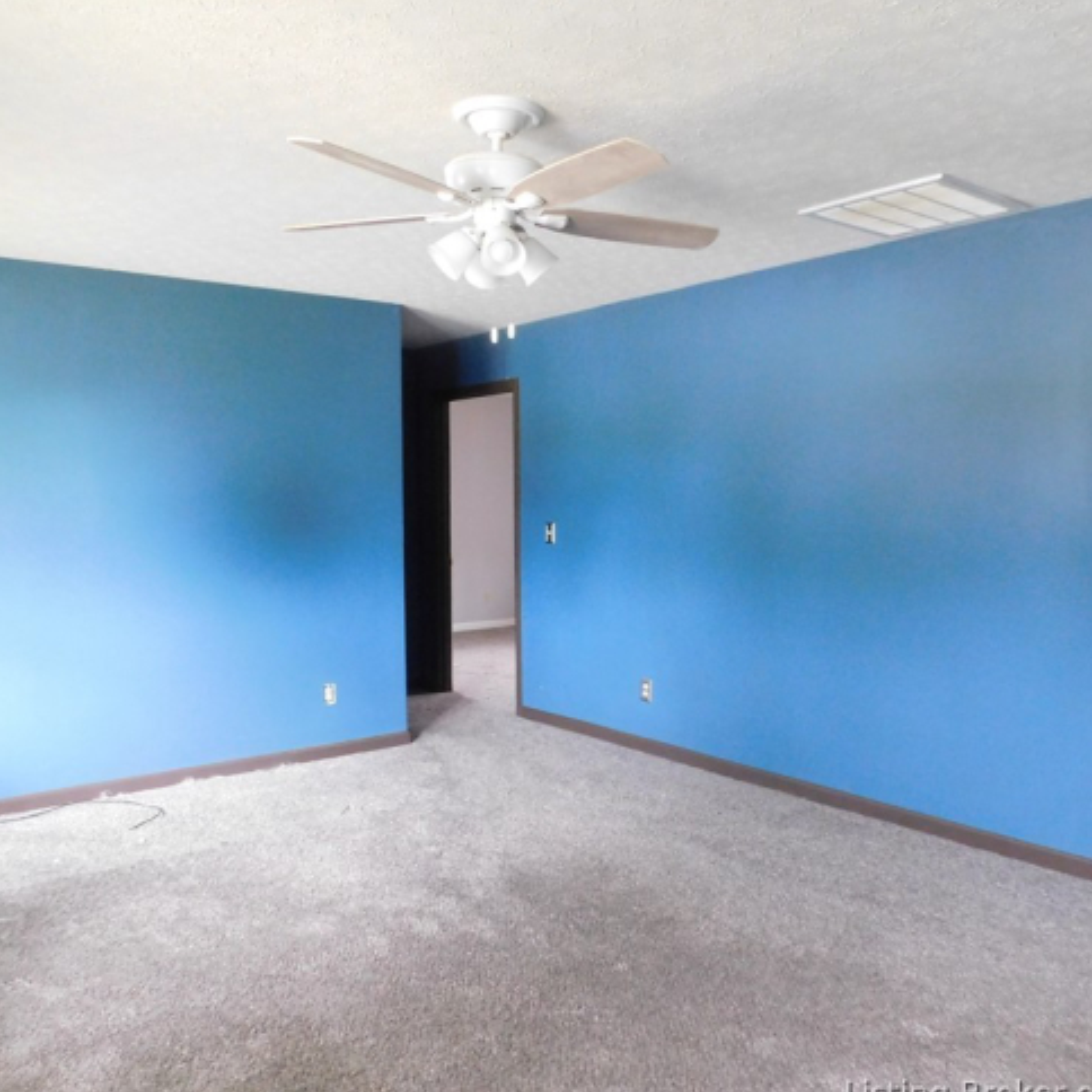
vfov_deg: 57.3
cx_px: 554
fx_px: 999
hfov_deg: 57.3
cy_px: 553
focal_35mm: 28
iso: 560
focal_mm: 4
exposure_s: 1/8
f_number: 3
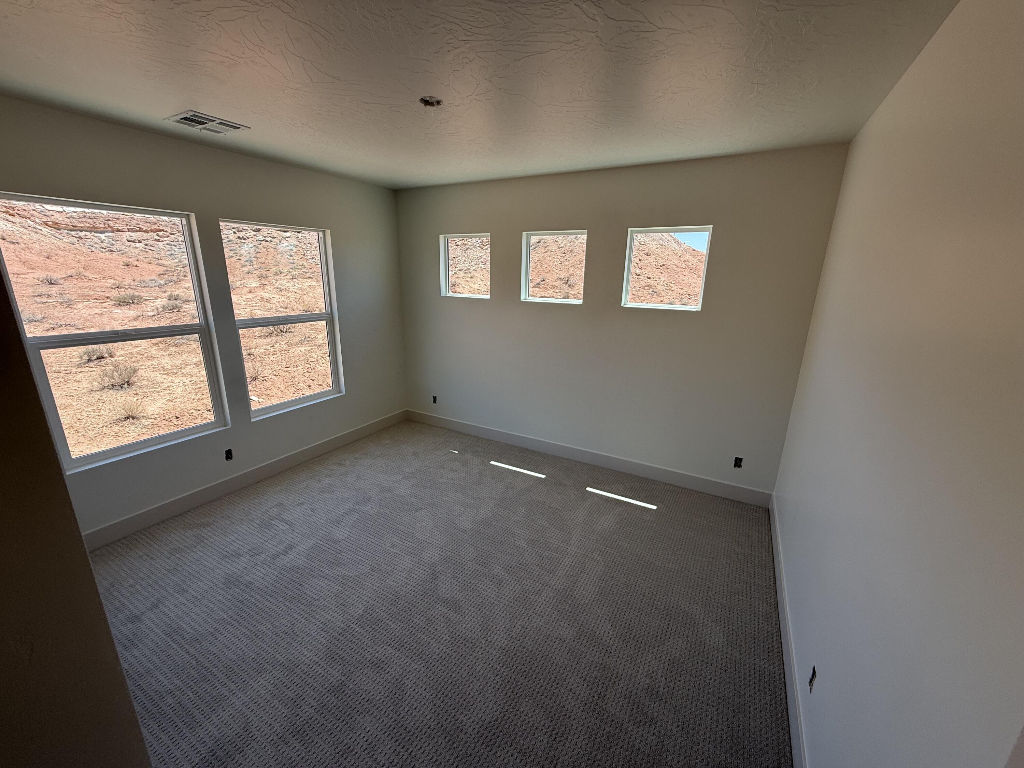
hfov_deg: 102.1
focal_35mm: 14
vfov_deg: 85.7
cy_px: 384
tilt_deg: -14.1
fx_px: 414
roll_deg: -0.9
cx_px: 512
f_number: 2.2
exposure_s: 1/301
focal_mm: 2.22
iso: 50
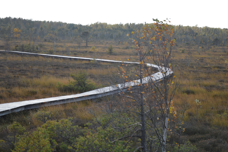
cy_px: 76
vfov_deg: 15.7
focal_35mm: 87
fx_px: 551
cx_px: 114
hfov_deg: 23.4
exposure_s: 1/500
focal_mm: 58
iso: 200
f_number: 5.6
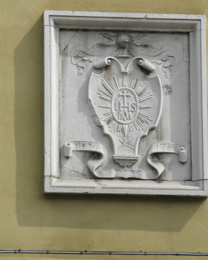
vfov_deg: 5.4
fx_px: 2731
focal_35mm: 355
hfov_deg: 4.4
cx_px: 118
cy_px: 126
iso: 100
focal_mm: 41
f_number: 5.4
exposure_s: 1/400
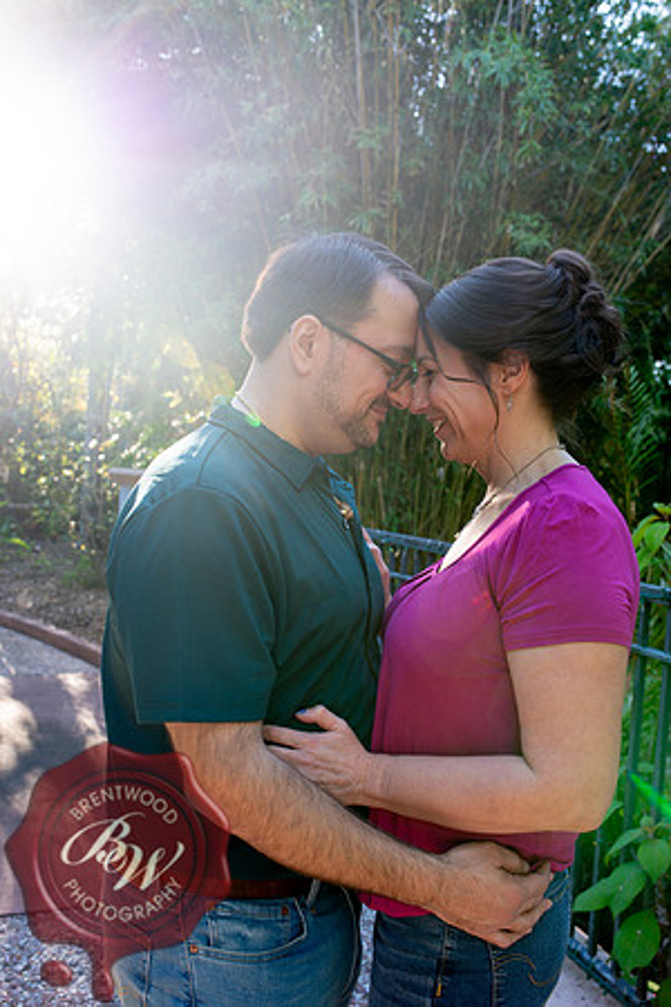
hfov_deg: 37.9
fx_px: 978
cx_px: 336
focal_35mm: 35
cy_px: 504
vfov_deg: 54.4
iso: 320
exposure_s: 1/100
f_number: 4.5
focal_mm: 35
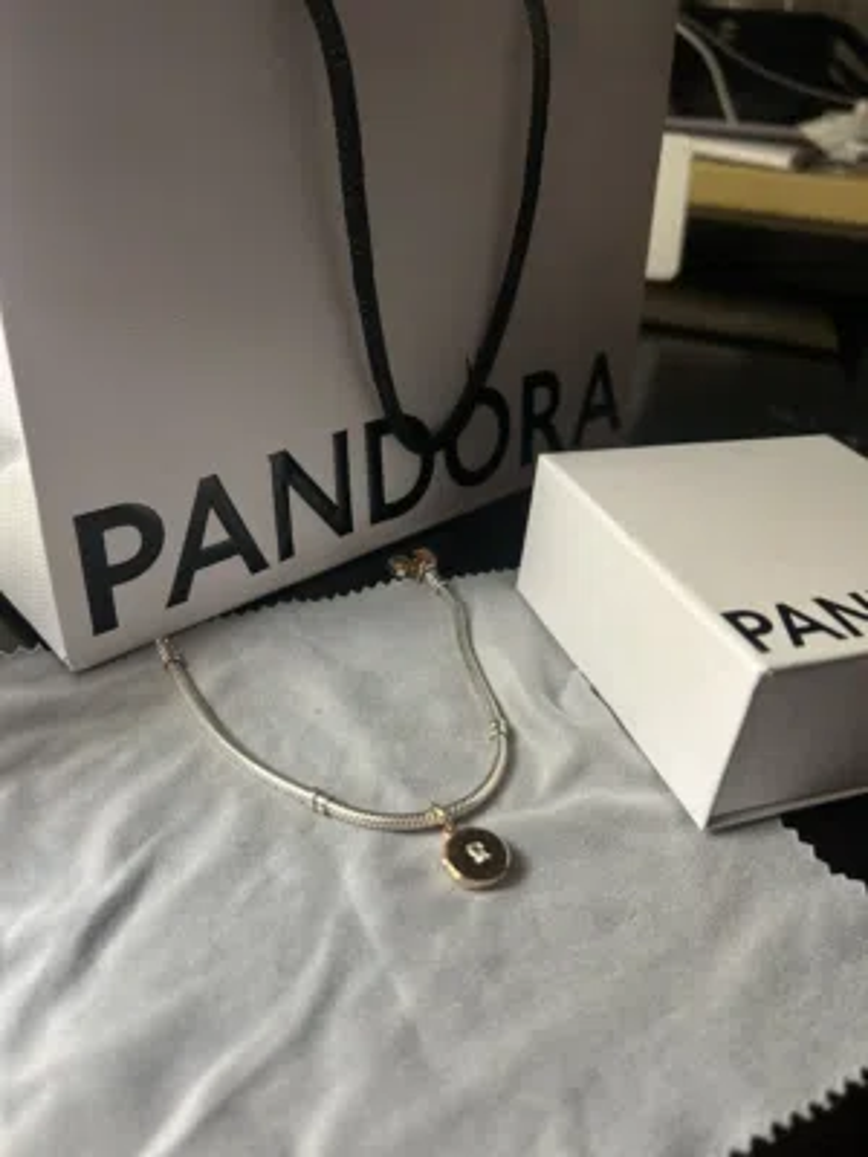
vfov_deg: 67.3
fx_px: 869
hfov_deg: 53.1
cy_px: 578
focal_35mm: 26
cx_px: 434
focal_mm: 5.7
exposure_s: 1/50
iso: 320
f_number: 1.5
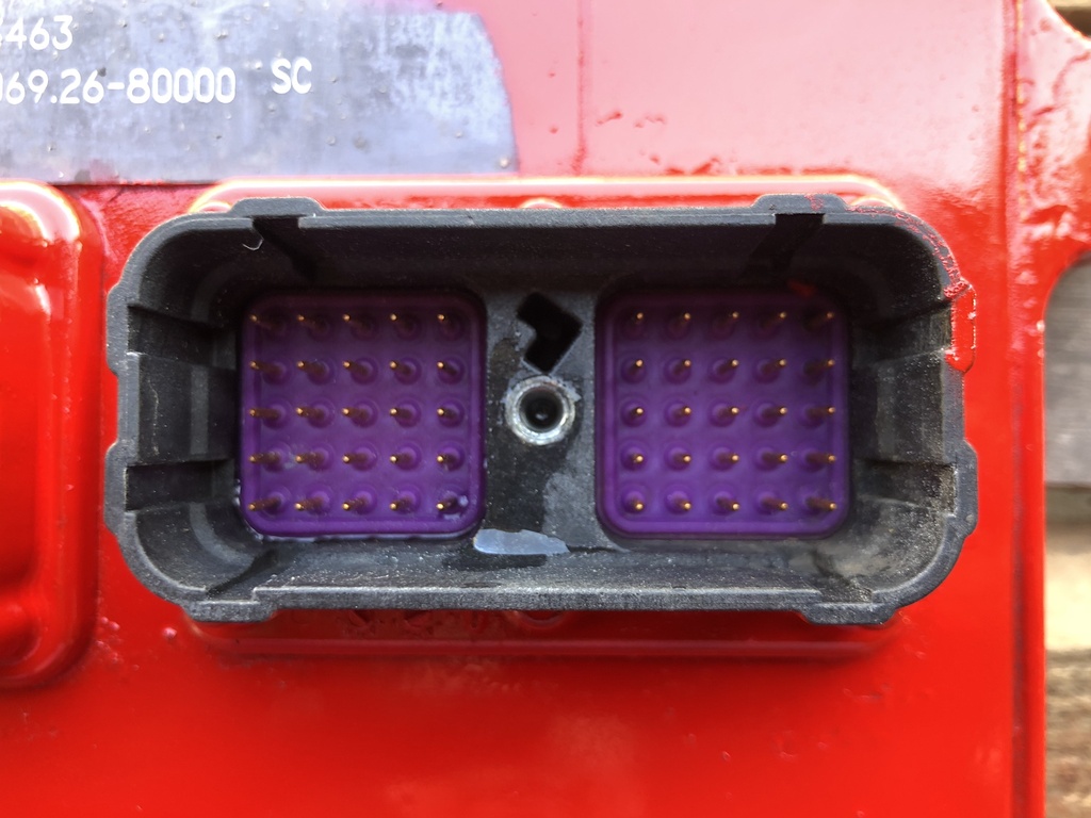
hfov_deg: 63.4
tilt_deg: -87.5
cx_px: 546
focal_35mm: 28
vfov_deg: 49.7
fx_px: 882
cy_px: 409
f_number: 1.8
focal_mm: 4
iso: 32
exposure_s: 1/30
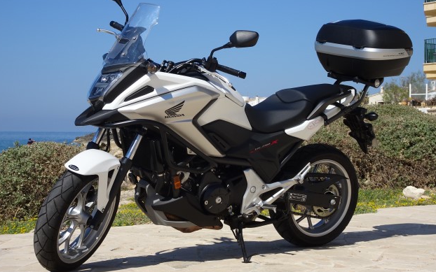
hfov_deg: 28.6
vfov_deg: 18.1
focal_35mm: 72
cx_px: 215
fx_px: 856
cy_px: 125
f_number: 4.5
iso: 80
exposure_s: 1/800
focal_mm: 11.32
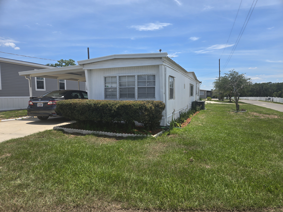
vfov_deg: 58.9
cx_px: 142
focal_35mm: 23
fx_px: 188
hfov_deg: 73.9
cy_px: 106
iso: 25
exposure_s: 1/2277
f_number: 1.8
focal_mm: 5.4
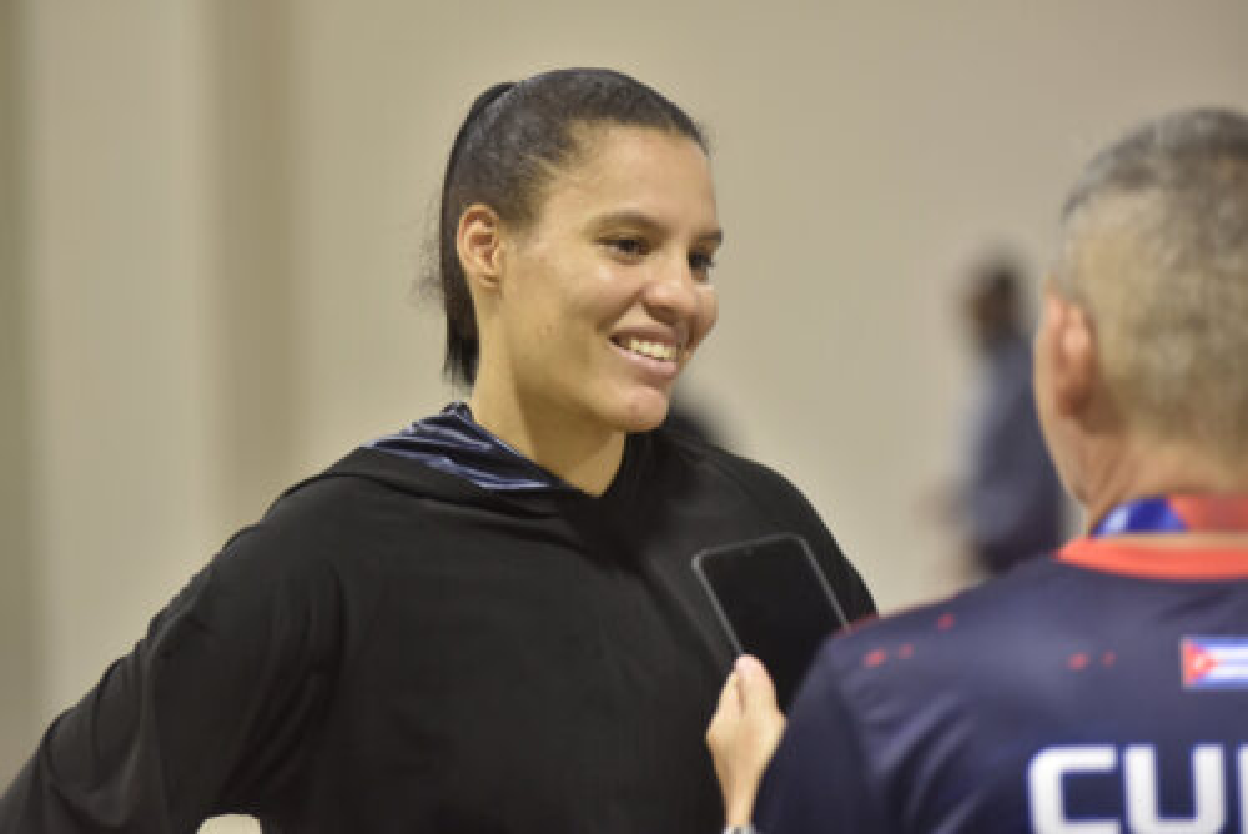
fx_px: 5376
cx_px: 624
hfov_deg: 13.2
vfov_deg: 8.9
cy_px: 417
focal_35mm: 155
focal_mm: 155
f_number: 3.5
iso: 640
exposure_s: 1/320
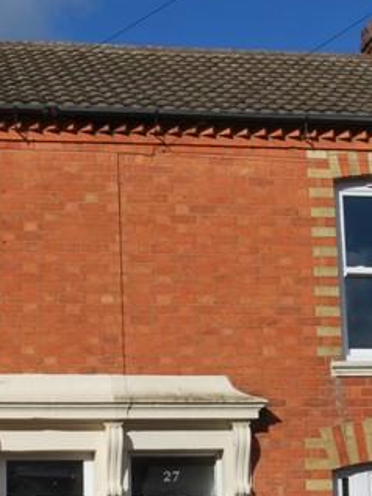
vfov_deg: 21.9
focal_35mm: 89
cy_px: 389
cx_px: 136
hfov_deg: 16.7
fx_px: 1268
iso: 100
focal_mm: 19
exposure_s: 1/320
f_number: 9
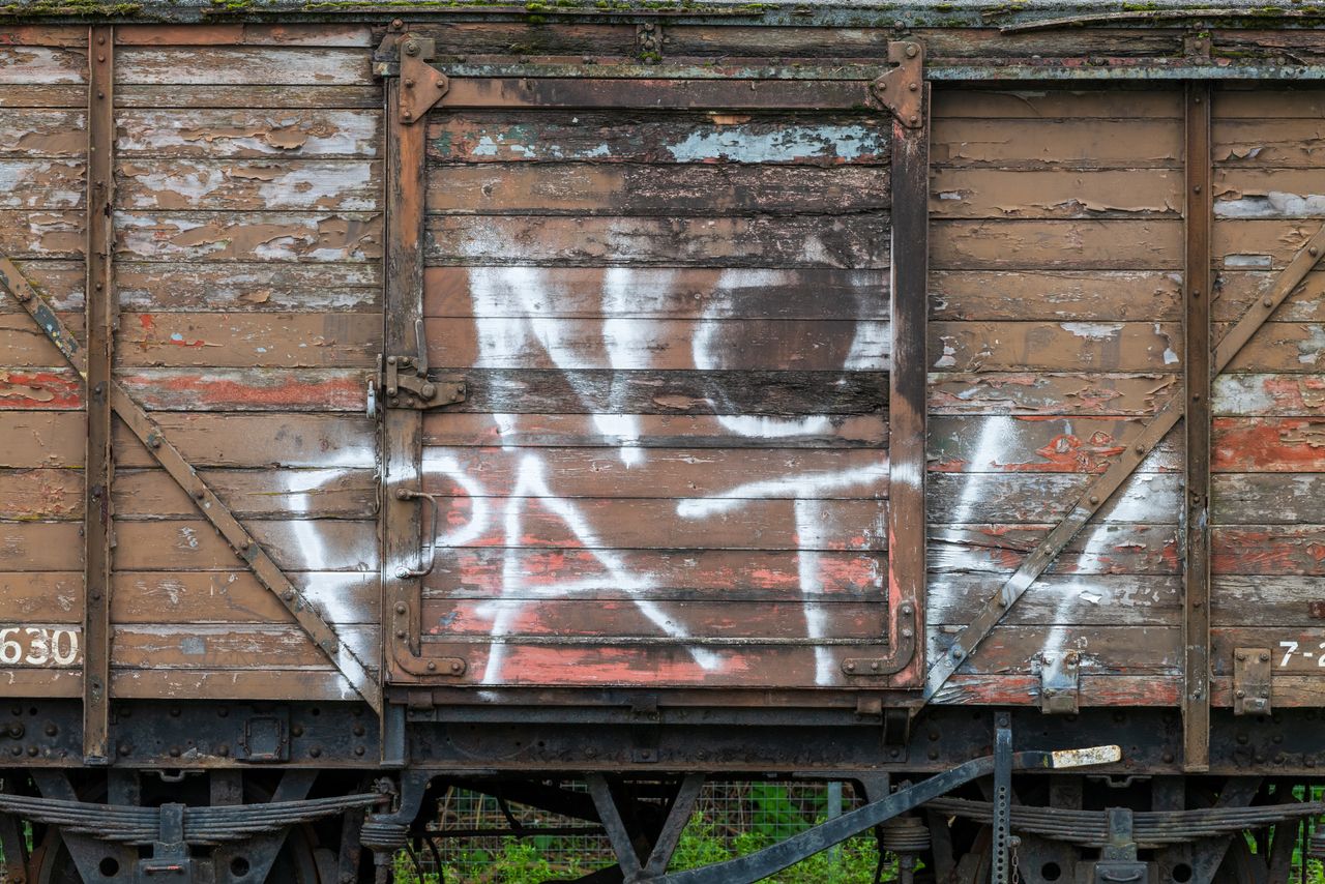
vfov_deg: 10.2
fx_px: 4970
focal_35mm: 135
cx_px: 662
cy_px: 442
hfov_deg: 15.2
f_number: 5.6
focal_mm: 135
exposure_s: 1/250
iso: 640
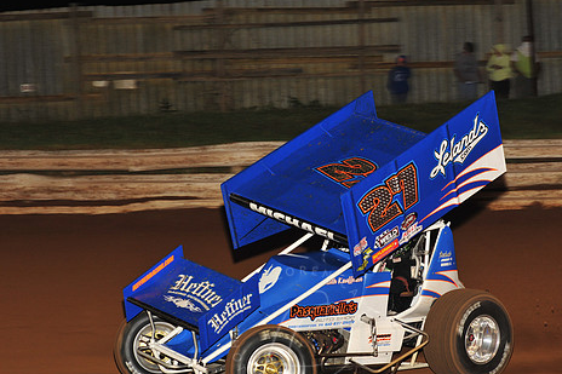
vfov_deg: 9.1
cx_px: 303
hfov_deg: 13.7
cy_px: 228
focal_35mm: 150
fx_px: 2341
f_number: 7.1
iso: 1000
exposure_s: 1/320
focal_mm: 120
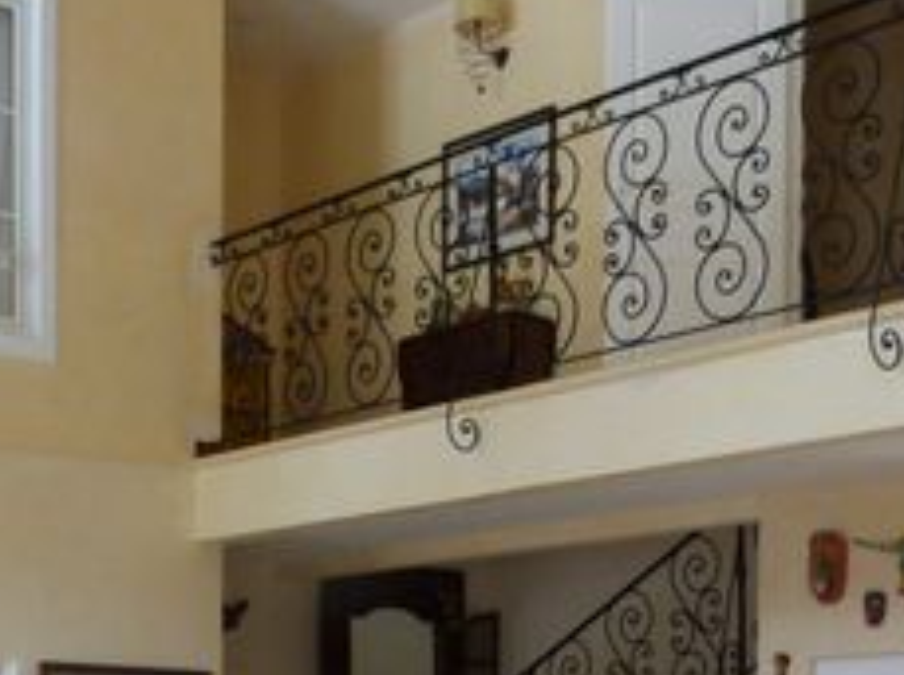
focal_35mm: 70
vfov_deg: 19.5
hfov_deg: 27.8
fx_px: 1825
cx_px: 375
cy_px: 841
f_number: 2.8
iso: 200
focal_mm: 4.5
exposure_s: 1/60
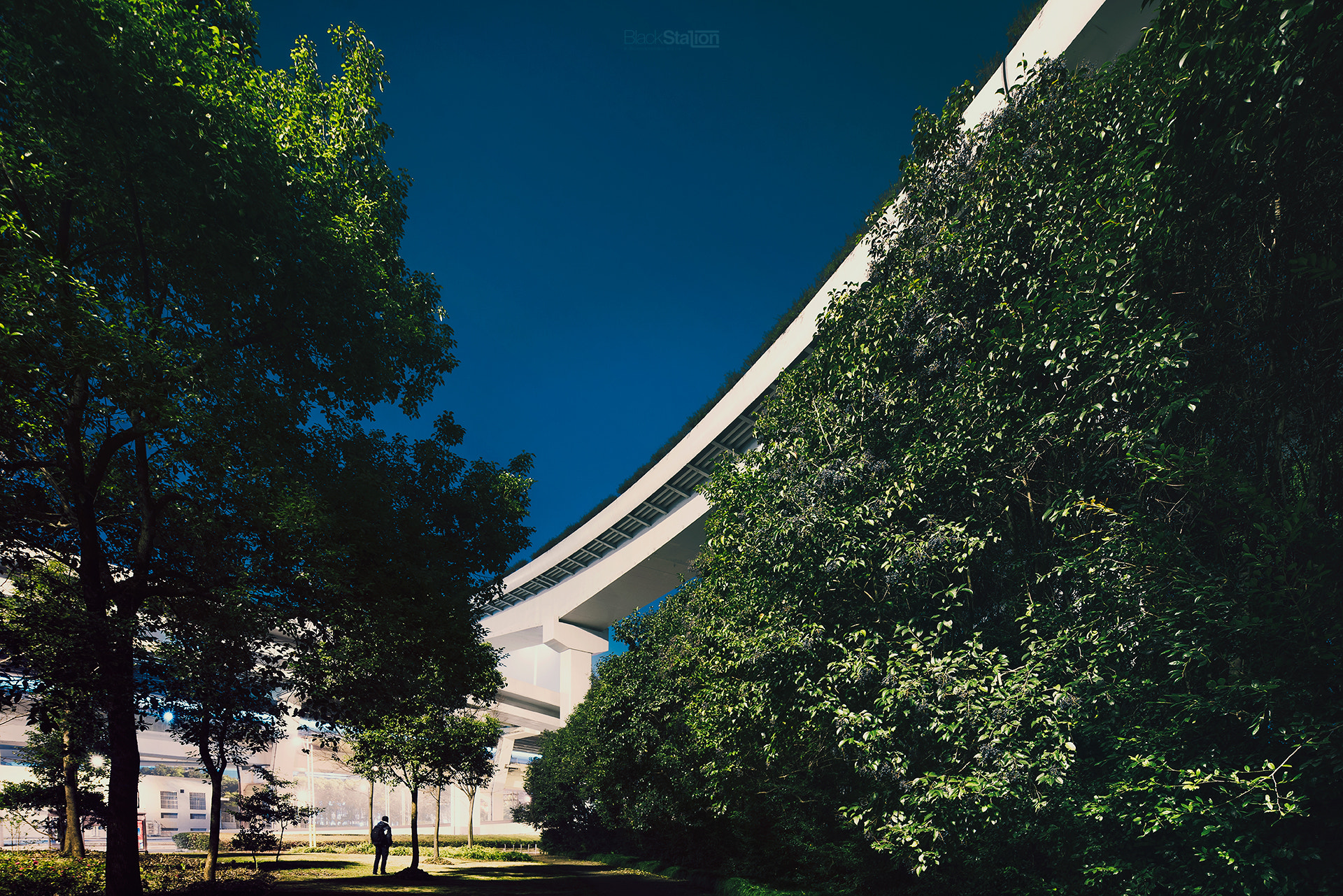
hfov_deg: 93.3
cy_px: 448
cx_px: 672
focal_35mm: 17
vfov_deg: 70.5
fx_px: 634
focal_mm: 17
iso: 50
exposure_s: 15
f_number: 8
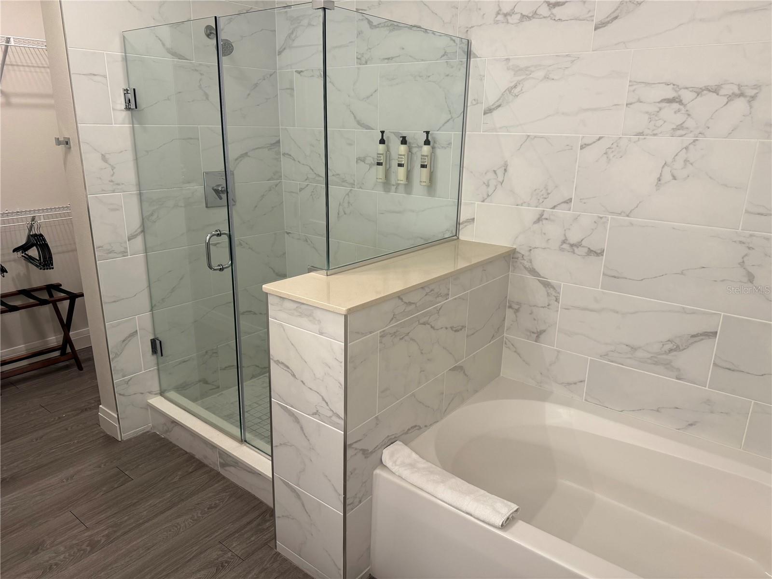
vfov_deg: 56.8
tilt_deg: -16.6
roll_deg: -1.3
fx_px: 535
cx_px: 386
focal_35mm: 24
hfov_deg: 71.6
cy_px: 290
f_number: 1.78
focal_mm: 6.76
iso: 200
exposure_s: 1/120
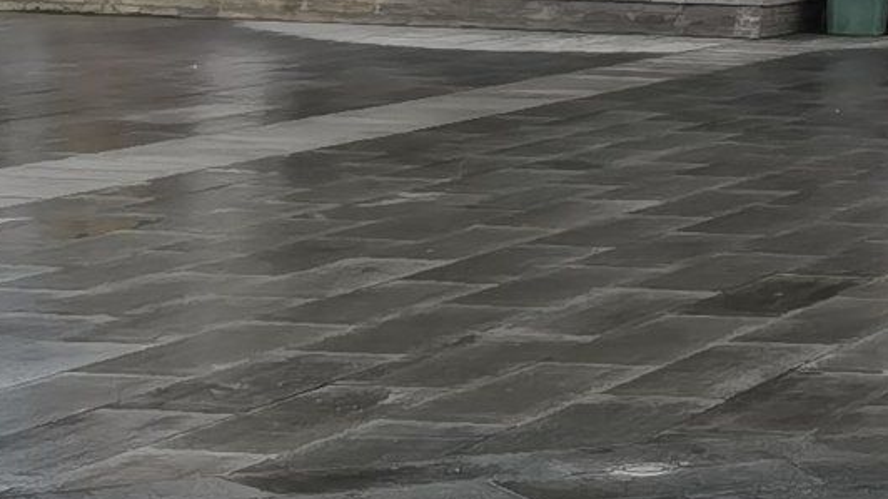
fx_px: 3555
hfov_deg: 12.7
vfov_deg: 7.5
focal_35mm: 151
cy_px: -679
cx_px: 1680
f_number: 1.8
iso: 80
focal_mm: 5.54
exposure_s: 1/1000
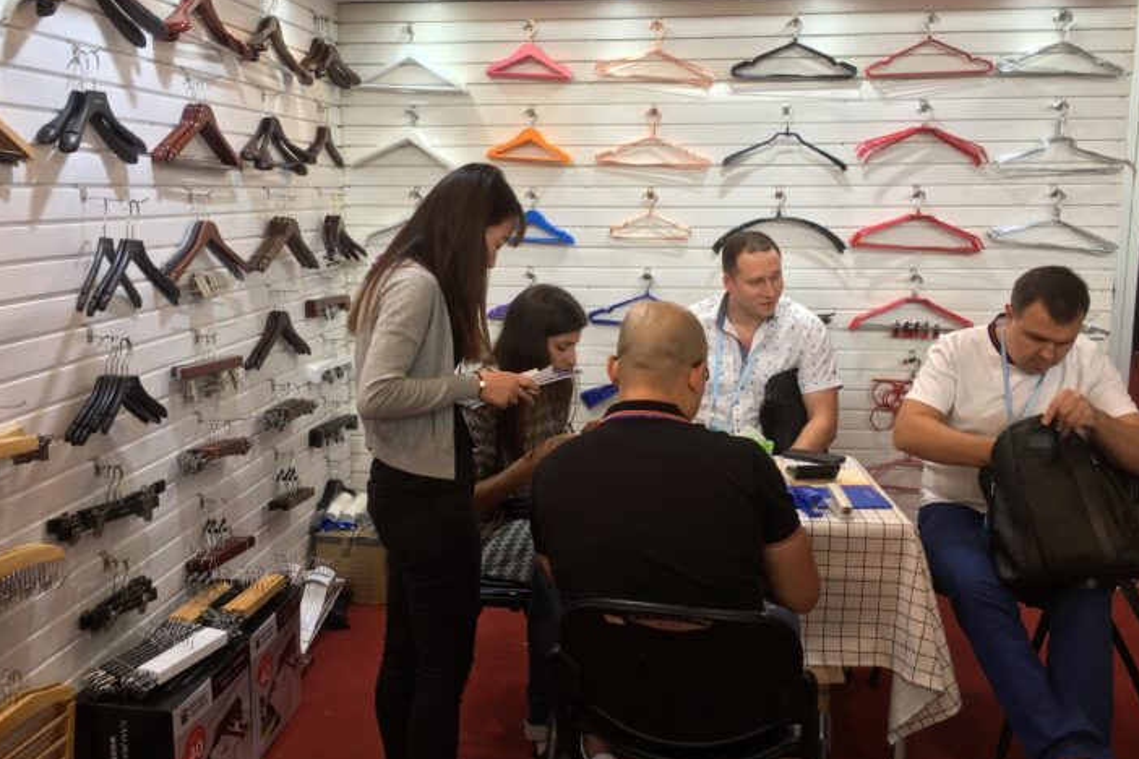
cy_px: 355
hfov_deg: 57.2
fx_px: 1044
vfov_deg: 40.0
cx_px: 558
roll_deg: -0.2
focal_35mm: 33
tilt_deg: -7.2
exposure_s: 1/100
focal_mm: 4.15
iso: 40
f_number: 2.2
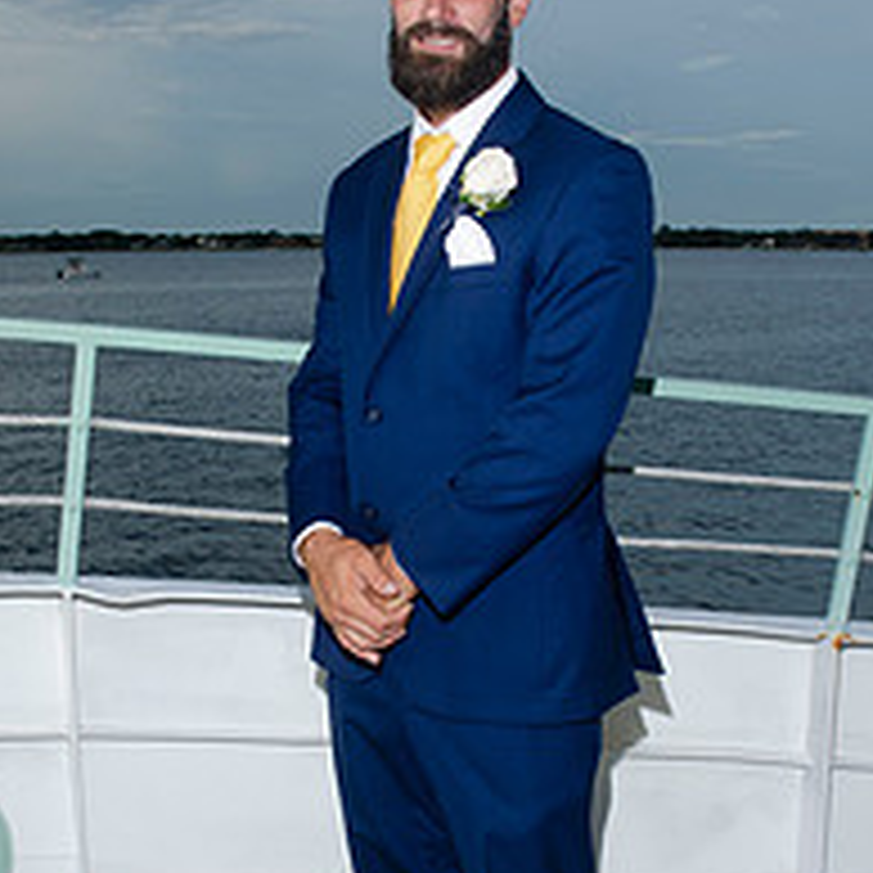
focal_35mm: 53
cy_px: 549
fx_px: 1512
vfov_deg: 32.0
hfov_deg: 32.2
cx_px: 441
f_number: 8
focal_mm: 18
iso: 100
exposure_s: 1/250
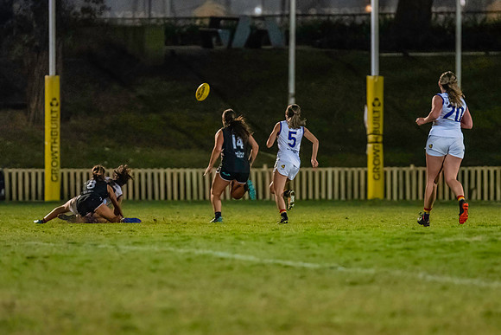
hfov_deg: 3.9
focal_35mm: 526
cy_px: 148
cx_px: 256
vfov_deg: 2.6
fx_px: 7325
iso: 10000
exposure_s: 1/1000
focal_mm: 300
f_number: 2.8
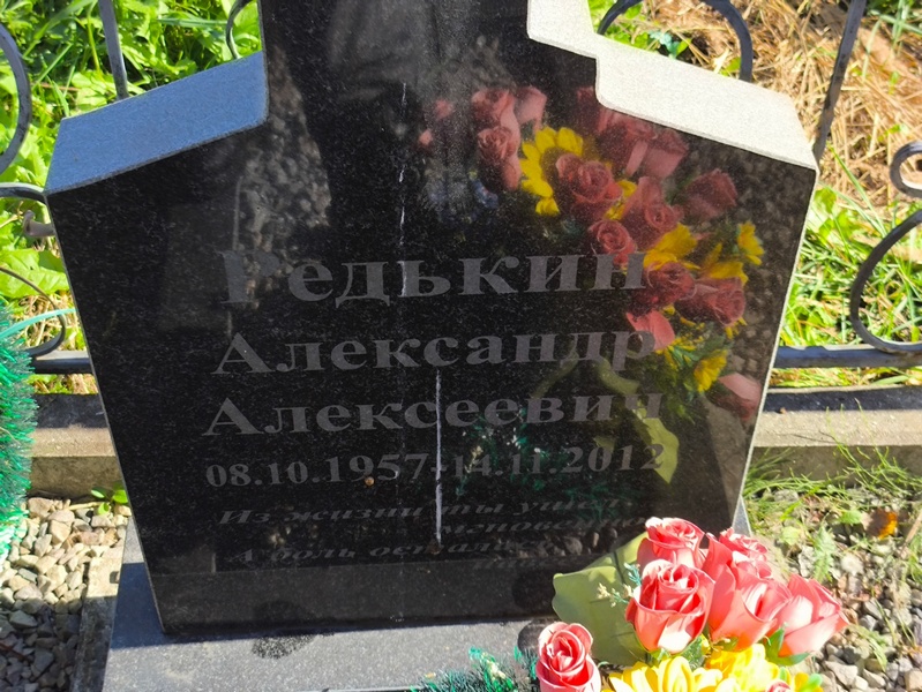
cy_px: 346
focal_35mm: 50
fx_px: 1332
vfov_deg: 29.1
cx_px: 461
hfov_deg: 38.2
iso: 50
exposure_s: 1/391
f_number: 1.7
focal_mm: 4.71
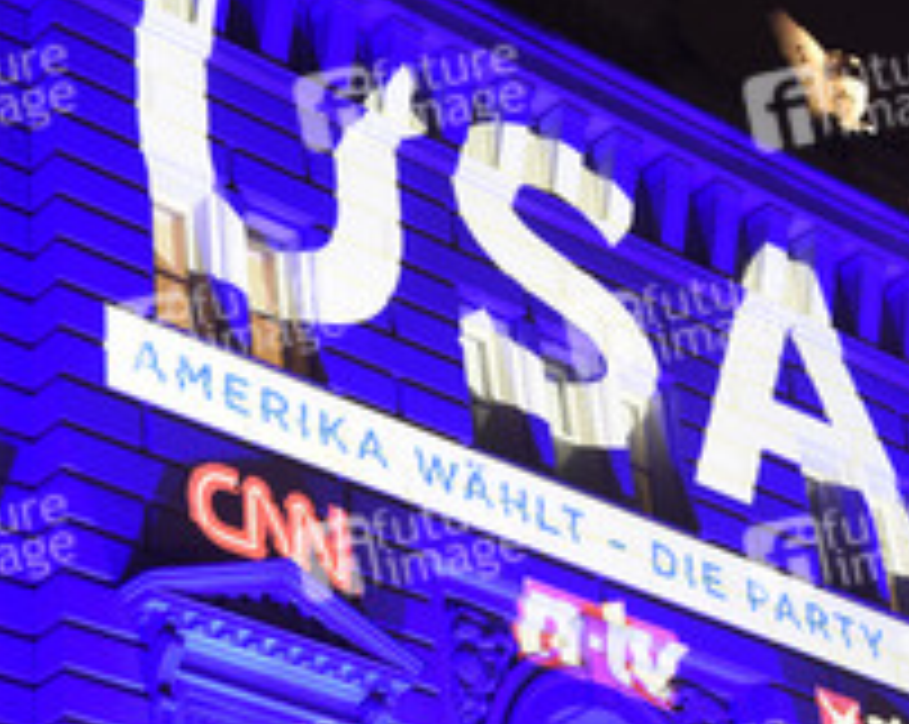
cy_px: 436
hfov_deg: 17.6
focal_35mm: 109
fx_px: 2928
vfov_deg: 14.1
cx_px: 290
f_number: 5.6
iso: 1600
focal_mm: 52
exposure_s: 1/25
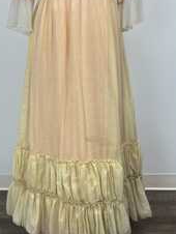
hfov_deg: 31.6
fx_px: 311
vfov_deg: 40.2
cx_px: 81
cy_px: 61
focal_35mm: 46
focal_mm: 5.1
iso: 40
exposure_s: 1/186
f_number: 1.6
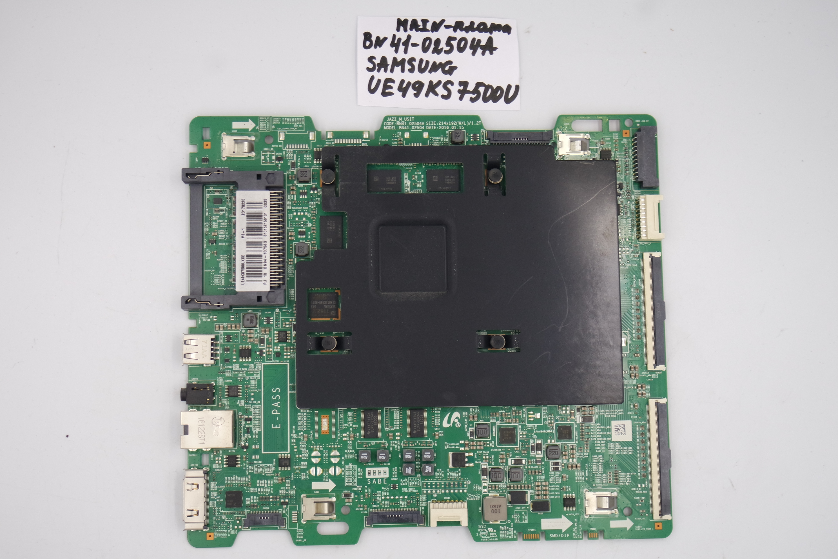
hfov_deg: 38.9
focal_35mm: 51
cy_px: 280
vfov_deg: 26.5
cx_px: 419
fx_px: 1187
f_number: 5
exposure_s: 1/80
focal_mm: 19
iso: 200
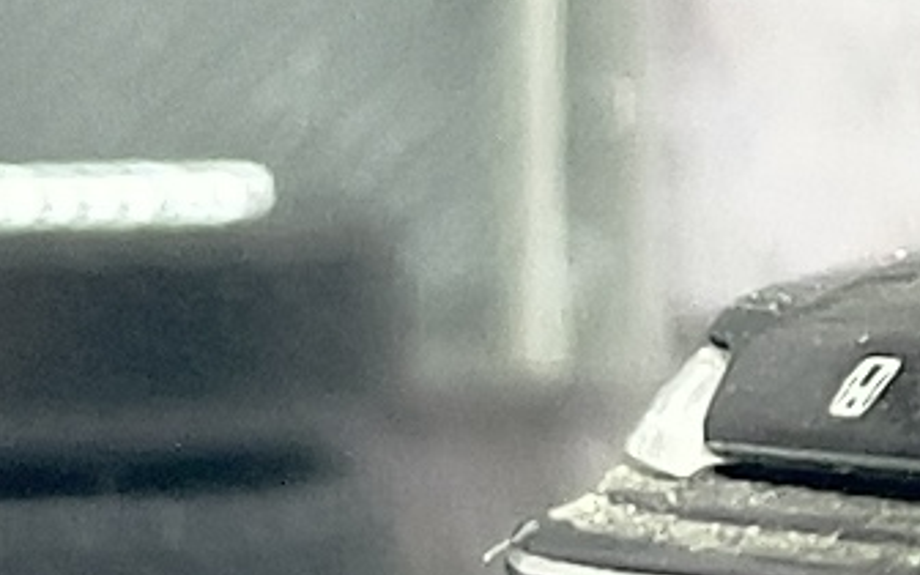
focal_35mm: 195
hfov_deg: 8.8
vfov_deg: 6.7
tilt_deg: +1.4
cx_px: 2804
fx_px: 4889
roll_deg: +0.6
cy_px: 11
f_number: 1.6
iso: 50
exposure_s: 1/100
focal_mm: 4.2
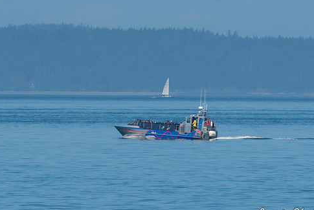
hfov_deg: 1.7
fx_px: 10647
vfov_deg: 1.1
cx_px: 137
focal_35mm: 1220
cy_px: 143
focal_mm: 500
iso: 400
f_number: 8
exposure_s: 1/2500
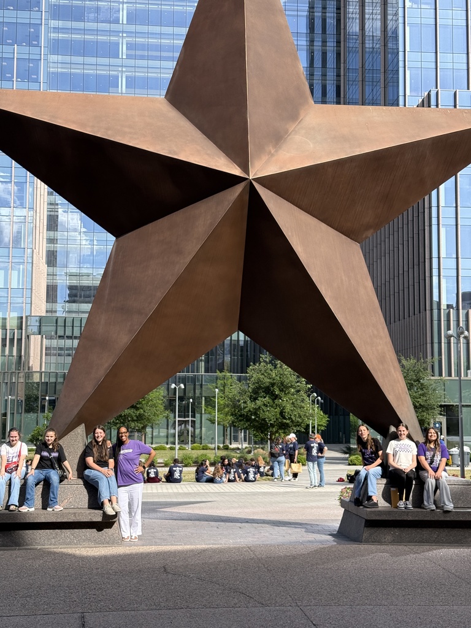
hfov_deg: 30.3
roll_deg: -0.8
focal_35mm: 48
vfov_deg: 39.7
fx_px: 871
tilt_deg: +7.6
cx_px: 236
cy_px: 314
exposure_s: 1/2667
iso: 80
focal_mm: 6.76
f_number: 1.78
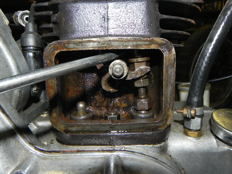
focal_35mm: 26
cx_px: 116
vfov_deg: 53.1
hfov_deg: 67.3
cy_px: 87
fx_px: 174
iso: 200
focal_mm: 4.6
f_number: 8
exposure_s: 1/30
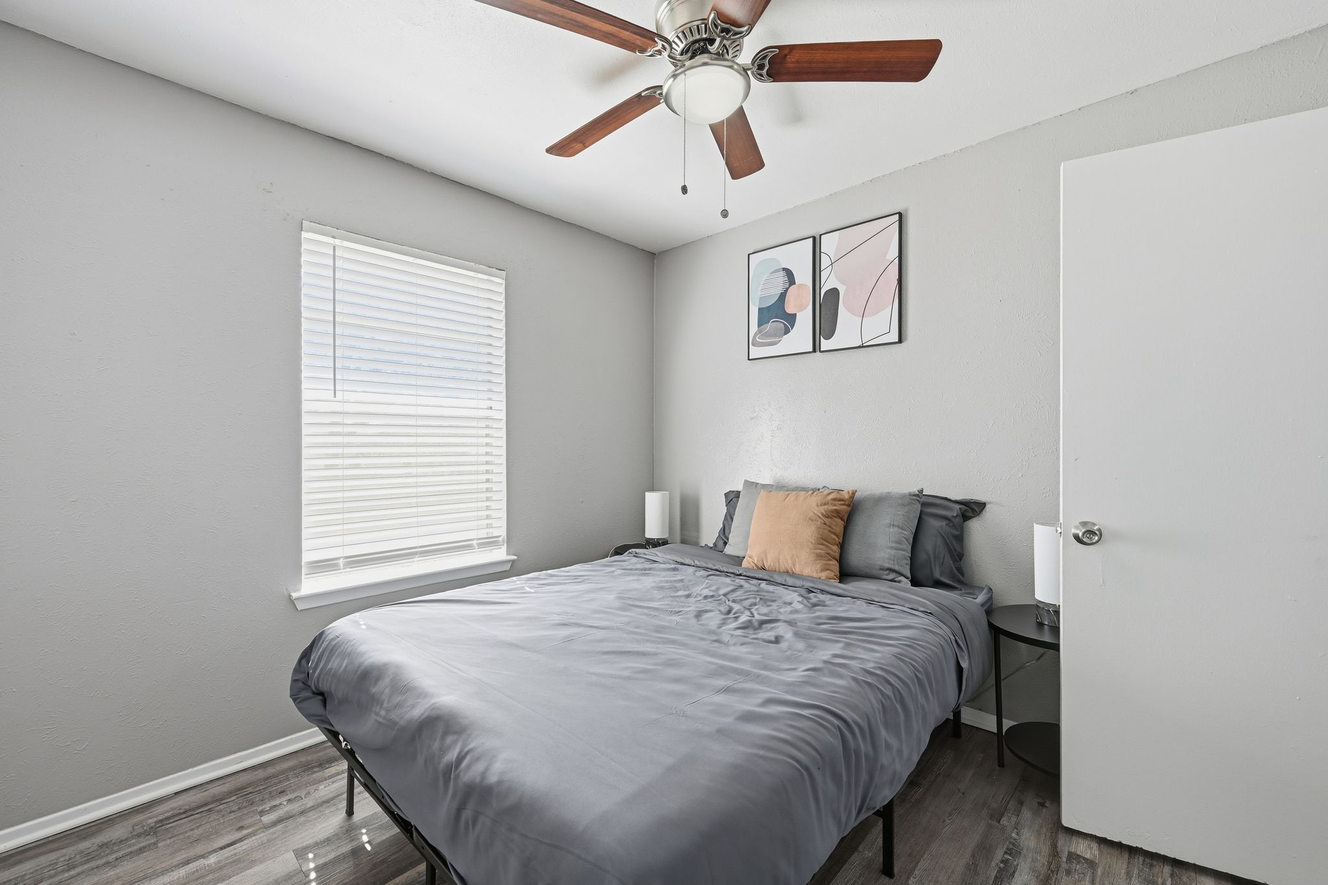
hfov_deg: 104.3
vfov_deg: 81.2
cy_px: 442
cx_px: 664
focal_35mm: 14
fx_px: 516
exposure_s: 1/40
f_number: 8
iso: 100
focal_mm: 14
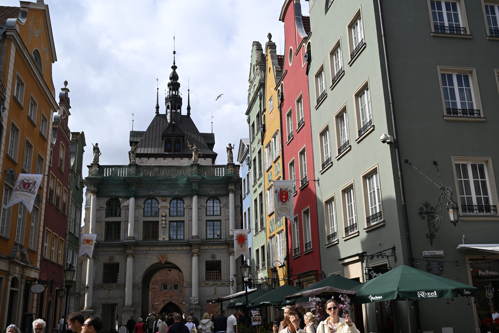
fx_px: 485
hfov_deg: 54.4
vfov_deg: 37.9
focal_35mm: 35
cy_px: 166
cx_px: 250
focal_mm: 35
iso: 400
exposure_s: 1/4000
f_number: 4
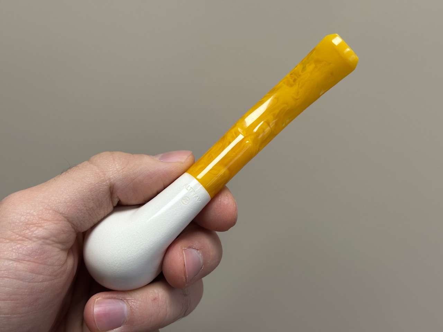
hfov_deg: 39.7
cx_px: 222
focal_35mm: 48
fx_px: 614
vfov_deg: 30.3
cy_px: 166
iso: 64
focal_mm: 6.86
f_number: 1.78
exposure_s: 1/121
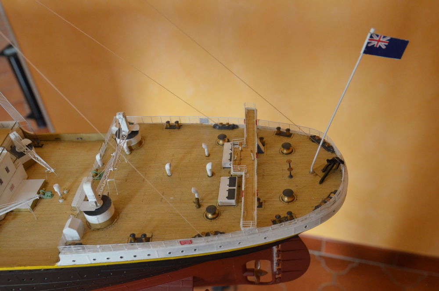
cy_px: 146
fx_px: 475
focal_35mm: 39
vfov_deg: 34.1
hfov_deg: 49.6
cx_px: 220
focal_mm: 26
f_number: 7.1
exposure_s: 1/80
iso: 2500
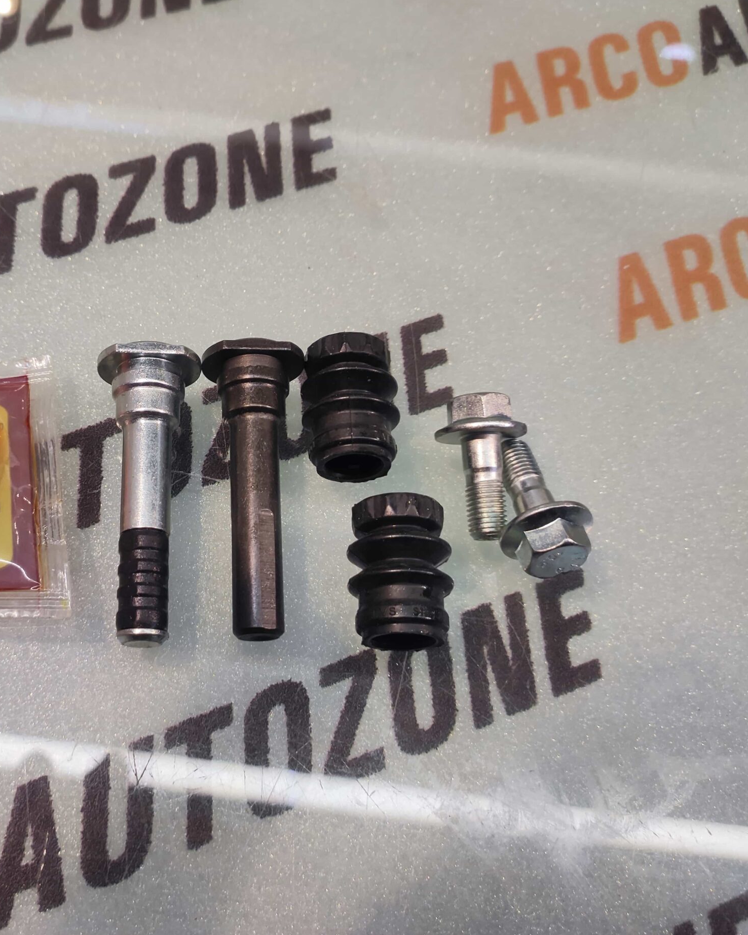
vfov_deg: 72.6
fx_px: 637
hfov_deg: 58.1
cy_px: 457
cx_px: 197
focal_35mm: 23
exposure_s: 1/33
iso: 84
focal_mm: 4.74
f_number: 1.79
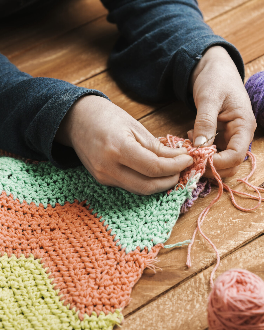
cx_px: 144
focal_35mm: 106
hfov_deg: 14.5
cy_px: 165
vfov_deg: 18.1
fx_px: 1036
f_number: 5.6
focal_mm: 75
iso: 100
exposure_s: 1/160
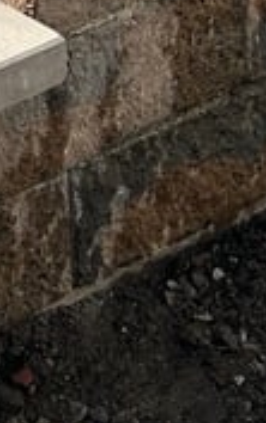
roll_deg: +2.4
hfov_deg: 8.1
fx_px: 1840
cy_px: -307
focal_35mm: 159
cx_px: -91
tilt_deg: -16.9
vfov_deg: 12.2
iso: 50
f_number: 1.5
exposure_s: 1/5076
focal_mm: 5.7
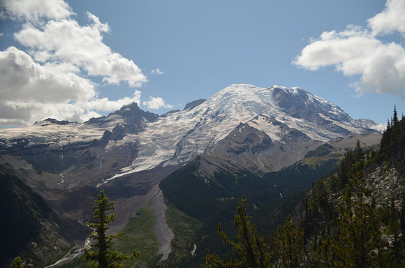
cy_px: 134
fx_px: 303
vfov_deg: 47.7
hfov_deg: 67.5
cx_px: 202
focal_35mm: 27
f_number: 4
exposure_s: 1/1000
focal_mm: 18
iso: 450
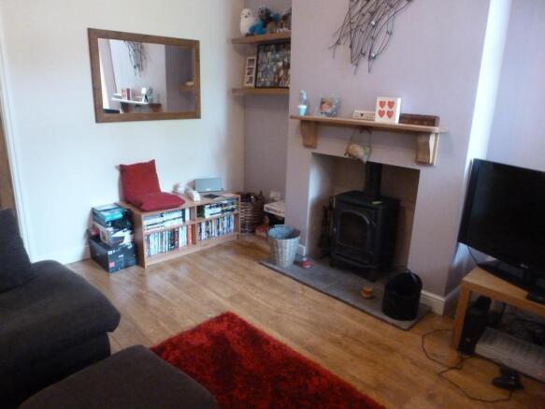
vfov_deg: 56.8
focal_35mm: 24
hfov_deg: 71.6
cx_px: 272
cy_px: 204
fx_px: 378
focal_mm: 4.3
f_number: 3.3
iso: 800
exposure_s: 1/20
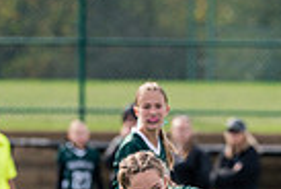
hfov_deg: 1.9
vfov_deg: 1.2
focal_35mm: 1105
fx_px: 8644
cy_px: 382
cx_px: 171
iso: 250
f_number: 4
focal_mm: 200
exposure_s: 1/1000
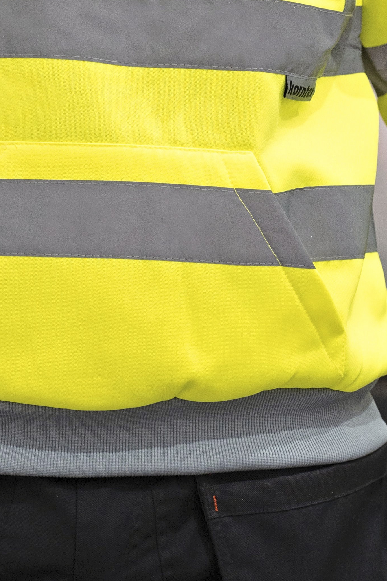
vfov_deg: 10.3
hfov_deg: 7.0
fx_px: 3177
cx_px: 111
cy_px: -109
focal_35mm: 197
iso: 800
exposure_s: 1/125
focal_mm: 59
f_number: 2.8
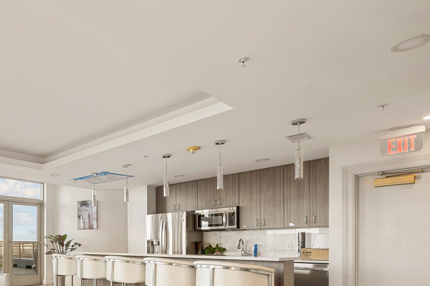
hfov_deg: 60.8
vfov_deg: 45.2
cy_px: 254
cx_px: 58
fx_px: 310
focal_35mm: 26
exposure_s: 1/15
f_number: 4.5
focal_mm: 14
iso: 100
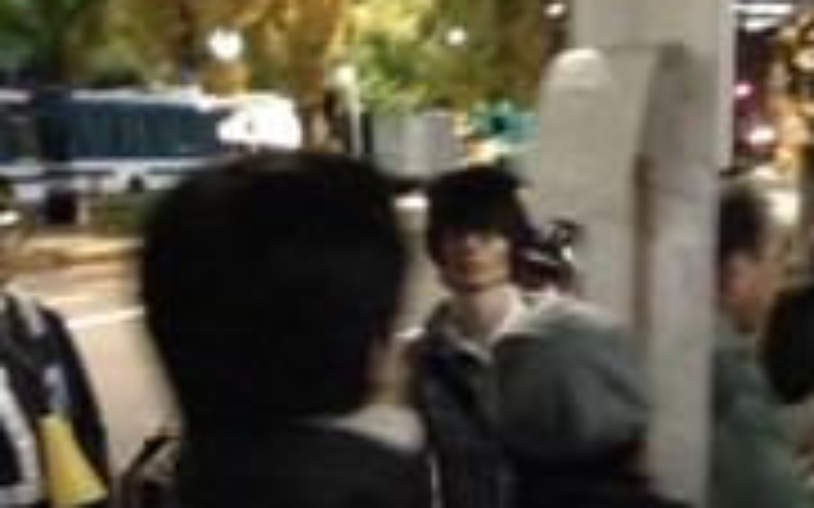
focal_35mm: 87
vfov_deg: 14.5
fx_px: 1929
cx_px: 760
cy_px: 625
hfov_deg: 23.1
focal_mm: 4.13
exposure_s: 1/15
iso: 1600
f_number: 2.4
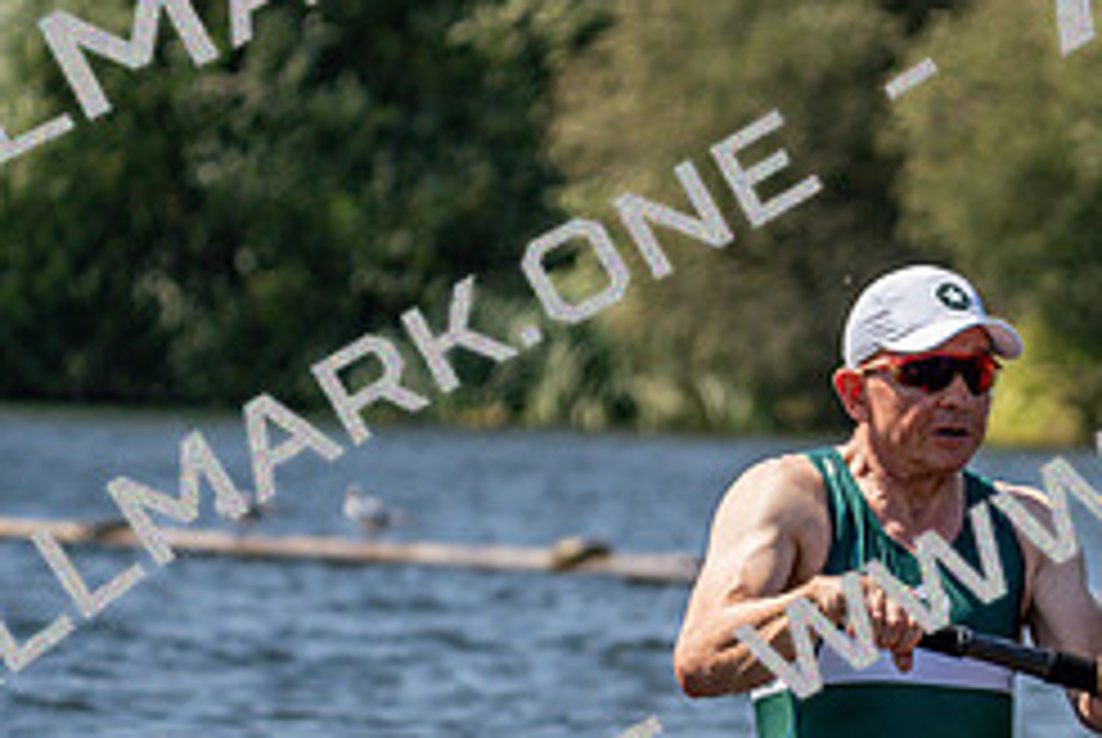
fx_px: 14496
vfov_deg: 2.9
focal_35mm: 473
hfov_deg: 4.3
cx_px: 1291
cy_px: 713
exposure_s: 1/2000
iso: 250
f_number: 5.6
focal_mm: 200
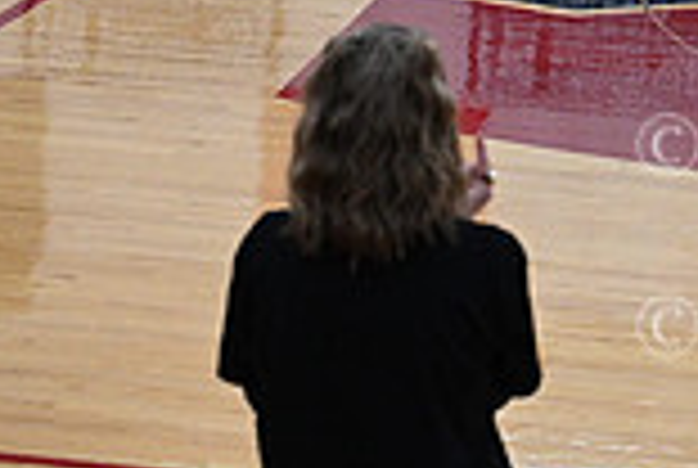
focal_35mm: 385
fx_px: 7479
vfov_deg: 3.6
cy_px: -308
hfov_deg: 5.3
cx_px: 1288
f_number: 4
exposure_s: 1/400
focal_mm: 103
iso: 4000
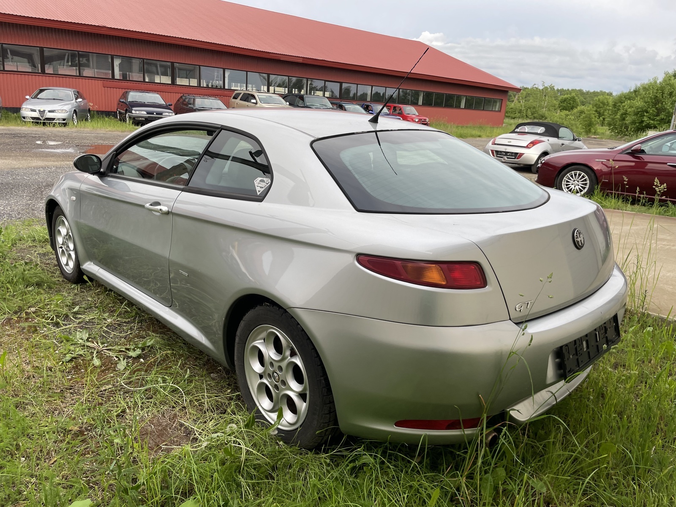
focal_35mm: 26
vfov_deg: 53.1
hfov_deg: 67.3
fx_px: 508
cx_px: 338
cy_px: 254
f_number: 1.6
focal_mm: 4.2
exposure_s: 1/204
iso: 32
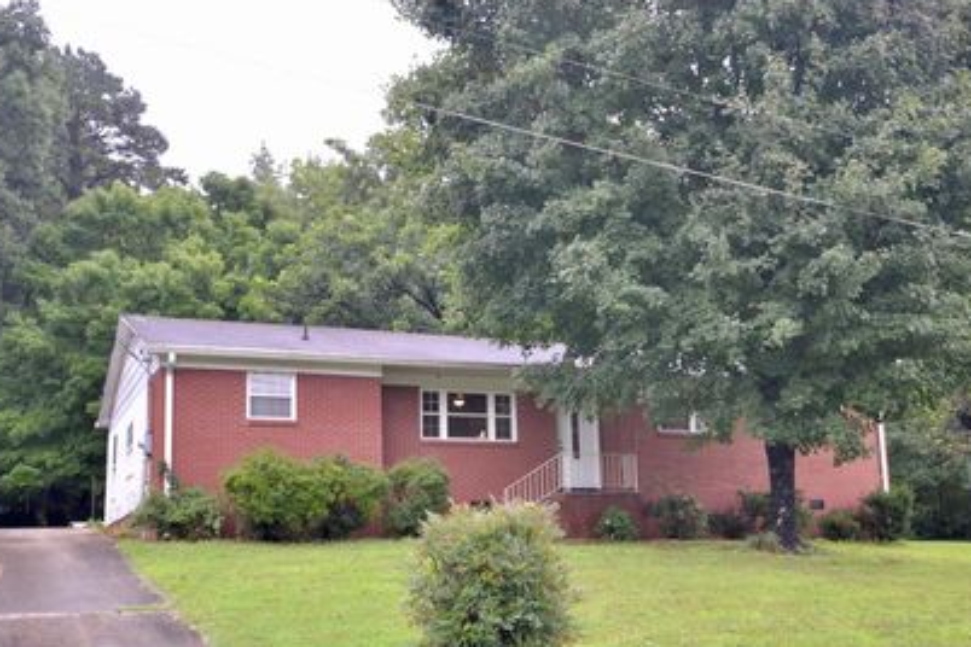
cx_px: 568
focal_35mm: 41
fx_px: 1106
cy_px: 395
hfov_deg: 47.2
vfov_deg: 32.5
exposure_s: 1/80
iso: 400
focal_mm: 22
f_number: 4.5
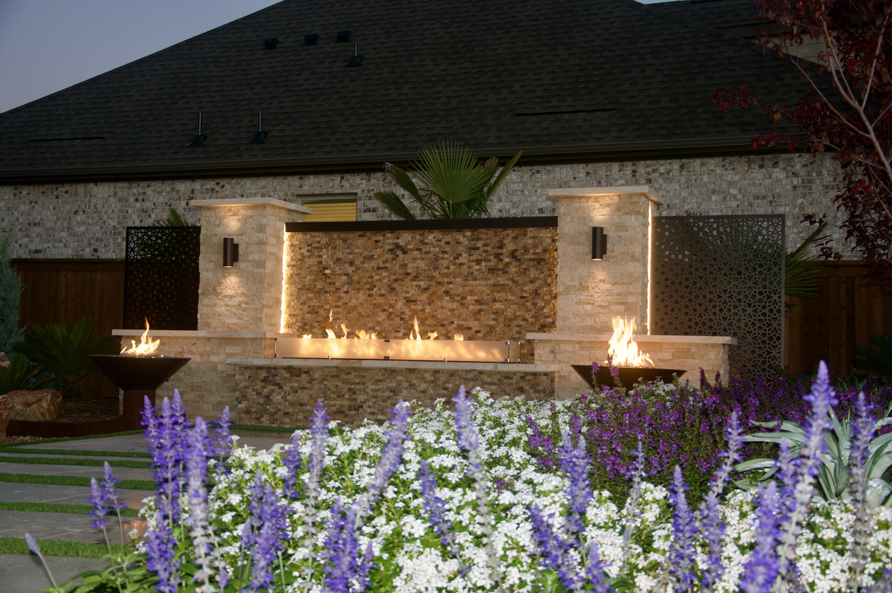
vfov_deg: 29.8
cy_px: 296
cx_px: 446
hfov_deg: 43.7
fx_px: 1114
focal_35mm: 45
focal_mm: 30
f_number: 5.6
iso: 160
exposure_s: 1/30
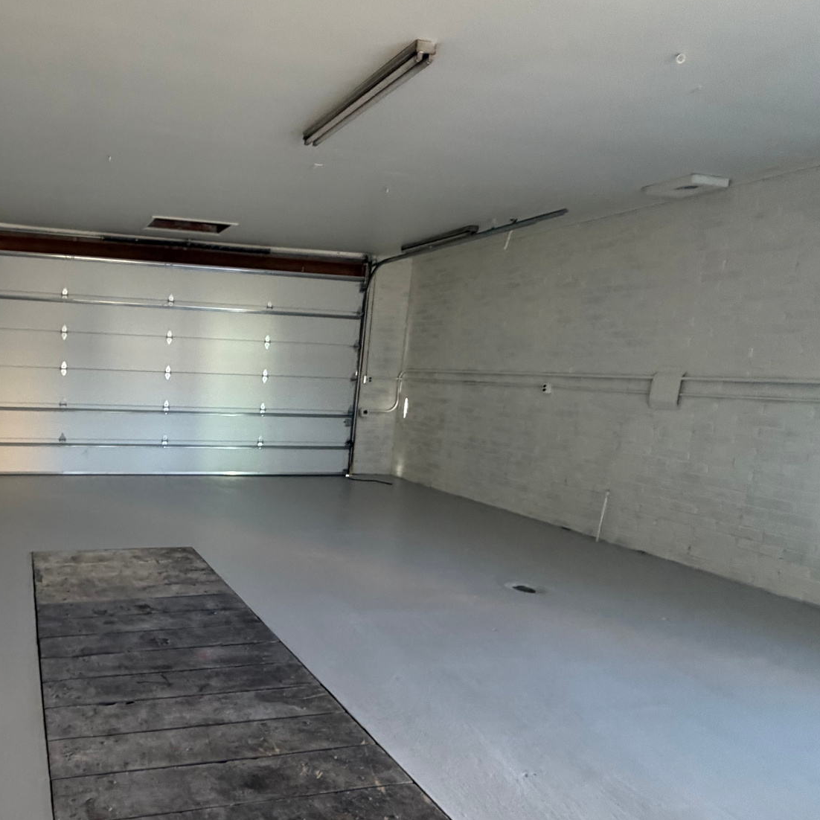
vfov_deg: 66.9
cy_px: 472
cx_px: 158
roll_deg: -2.4
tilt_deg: -12.0
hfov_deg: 61.4
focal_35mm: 23
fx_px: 616
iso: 320
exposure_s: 1/85
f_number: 2.2
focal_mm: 2.22
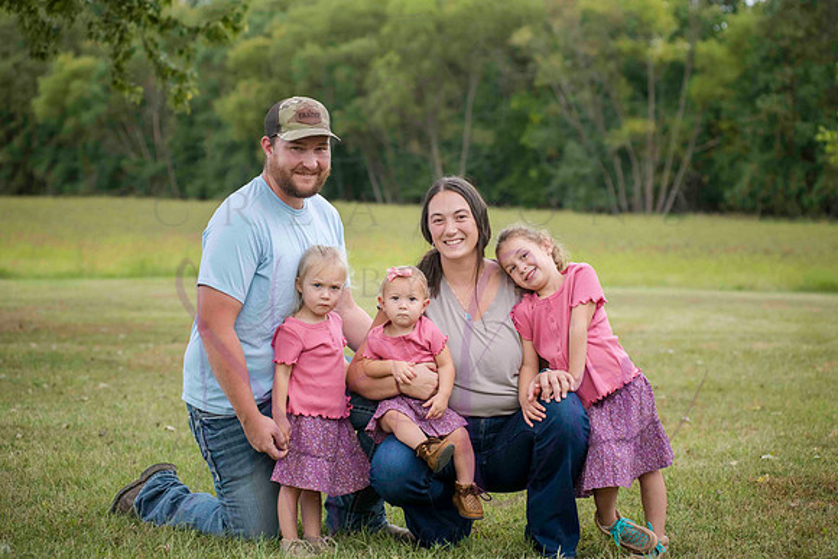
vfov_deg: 16.4
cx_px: 419
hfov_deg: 24.3
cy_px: 280
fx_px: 1942
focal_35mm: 83
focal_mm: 80
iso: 400
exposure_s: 1/500
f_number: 4.5
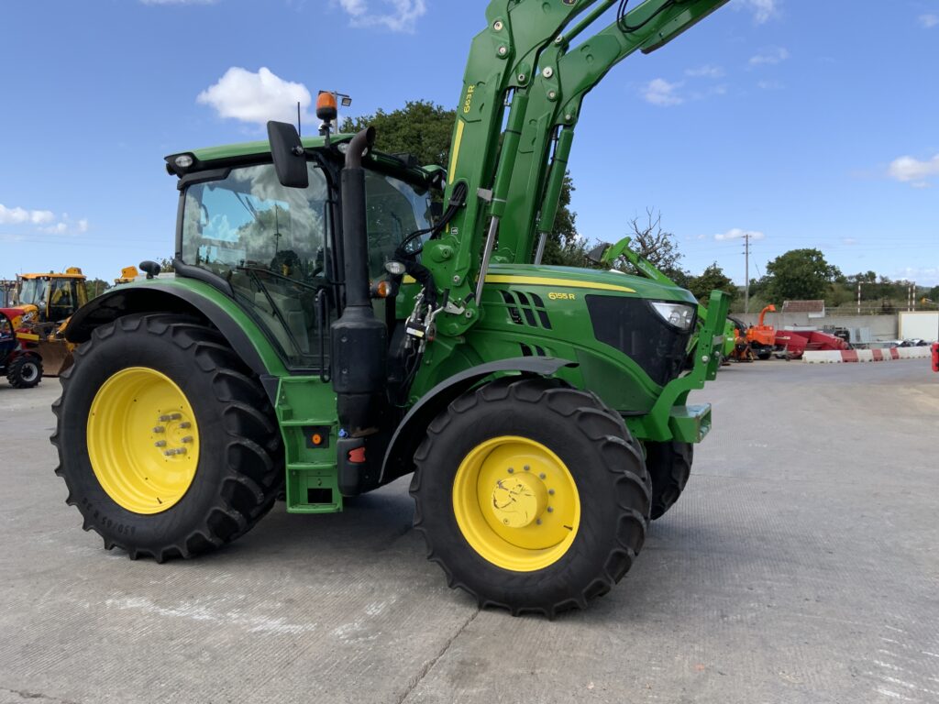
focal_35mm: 29
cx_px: 470
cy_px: 352
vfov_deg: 48.2
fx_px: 787
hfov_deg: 61.7
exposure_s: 1/1121
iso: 16
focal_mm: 3
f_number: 1.8
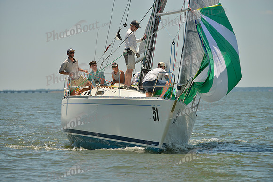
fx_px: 1820
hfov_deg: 8.6
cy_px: 91
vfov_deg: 5.7
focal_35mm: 240
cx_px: 136
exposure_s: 1/1600
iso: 200
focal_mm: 240
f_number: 5.6
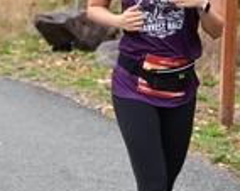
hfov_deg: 7.6
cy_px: -41
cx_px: 179
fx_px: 1808
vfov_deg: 6.0
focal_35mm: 255
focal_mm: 70
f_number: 6
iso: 900
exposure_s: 1/125
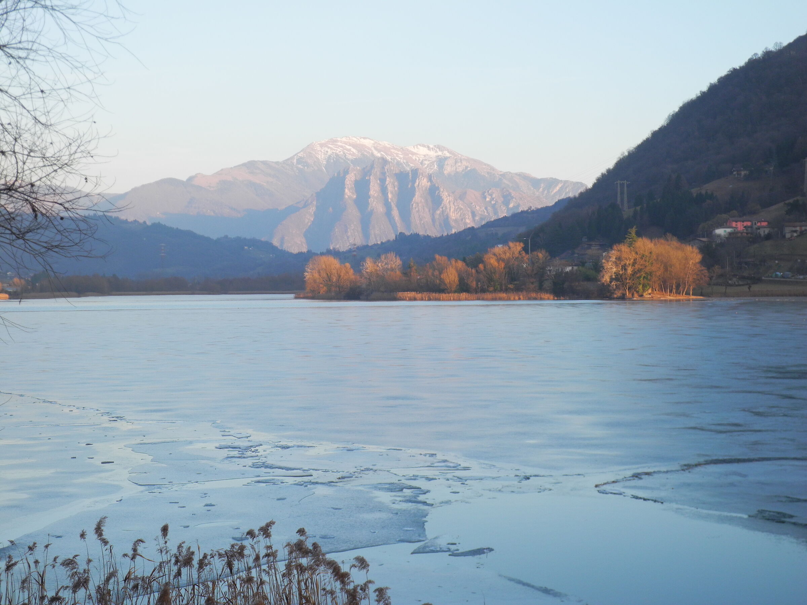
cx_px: 404
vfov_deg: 21.6
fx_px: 1585
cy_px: 302
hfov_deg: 28.6
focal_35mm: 68
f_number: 4
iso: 100
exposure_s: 1/303
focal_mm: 14.5
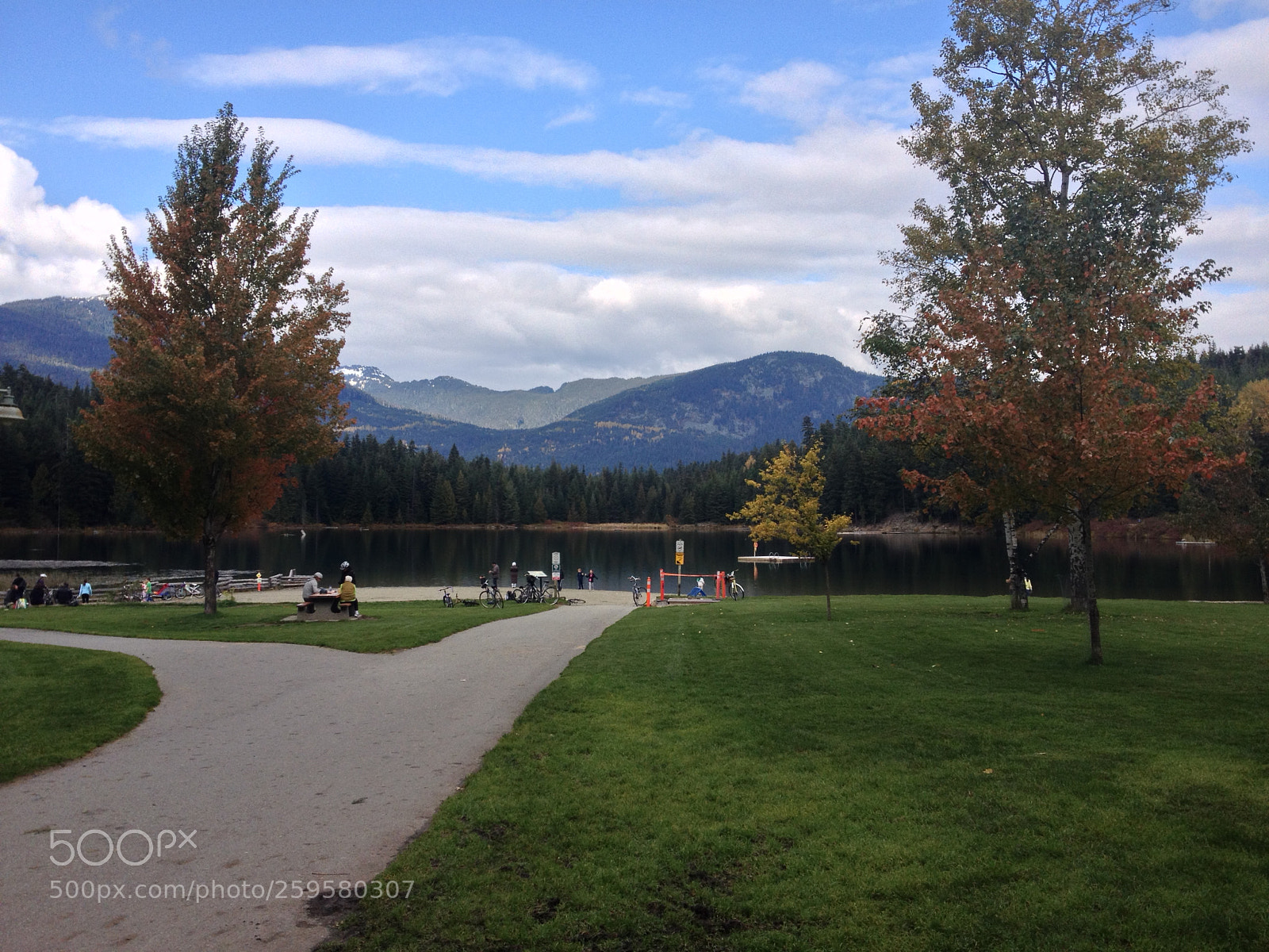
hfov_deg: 52.6
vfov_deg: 40.7
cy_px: 476
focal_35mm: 35
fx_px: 1283
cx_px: 634
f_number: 2.4
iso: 50
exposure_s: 1/1042
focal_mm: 4.28
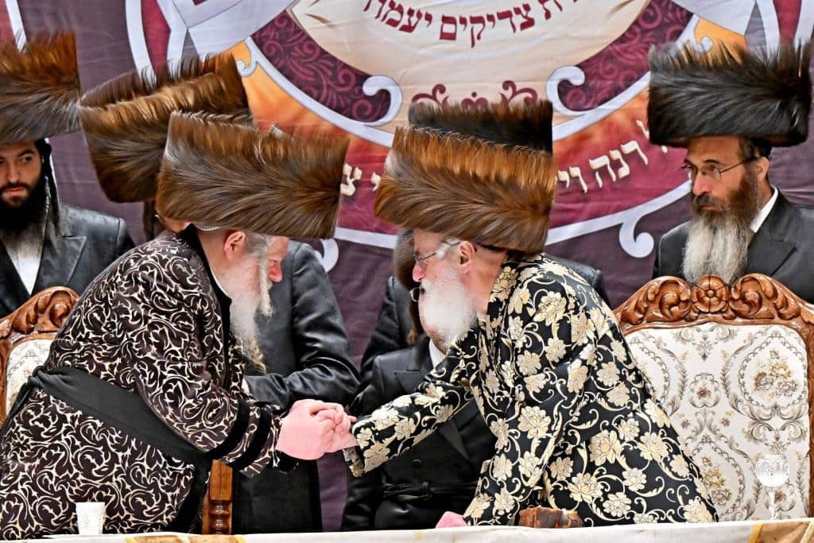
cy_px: 272
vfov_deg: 2.9
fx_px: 10854
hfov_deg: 4.3
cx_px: 407
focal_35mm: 480
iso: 1600
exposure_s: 1/400
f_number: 6
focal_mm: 320
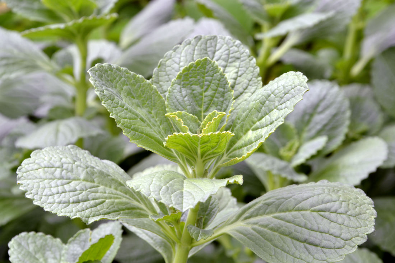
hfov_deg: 14.0
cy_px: 132
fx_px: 1613
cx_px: 198
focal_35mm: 147
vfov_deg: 9.3
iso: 200
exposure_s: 1/25
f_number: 14
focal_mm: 98
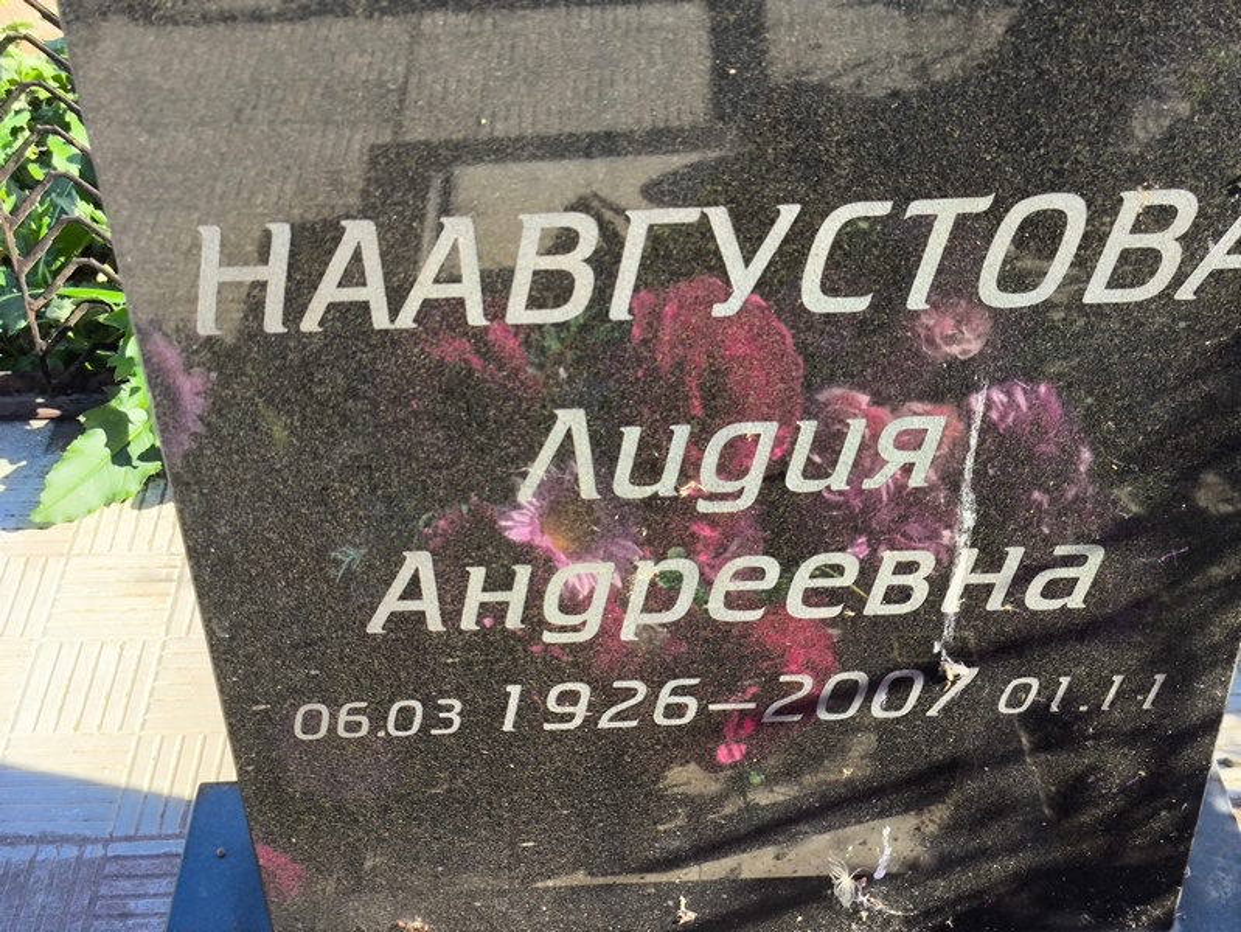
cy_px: 466
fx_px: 1793
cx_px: 620
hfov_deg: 38.2
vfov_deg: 29.1
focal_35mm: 50
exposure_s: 1/373
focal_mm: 4.71
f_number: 1.7
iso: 50
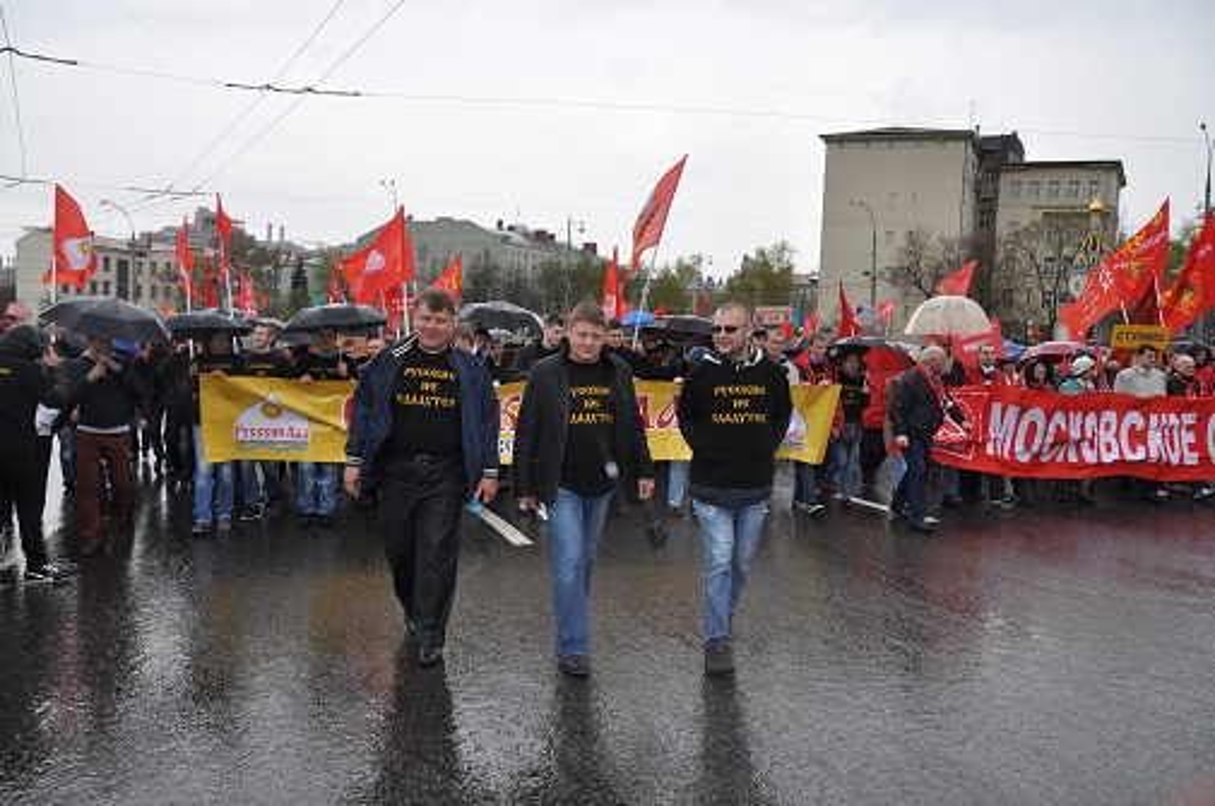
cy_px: 403
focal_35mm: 27
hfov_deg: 67.5
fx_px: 910
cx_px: 608
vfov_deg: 47.8
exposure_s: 1/200
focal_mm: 18
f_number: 6.3
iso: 200
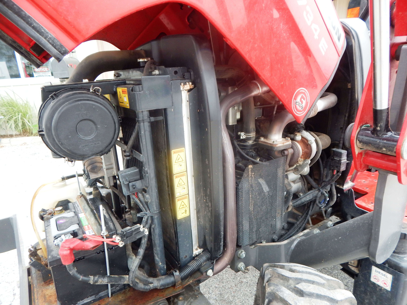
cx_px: 204
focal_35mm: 22
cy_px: 152
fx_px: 259
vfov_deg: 61.1
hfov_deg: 76.4
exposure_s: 1/50
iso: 125
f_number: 3
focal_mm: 4
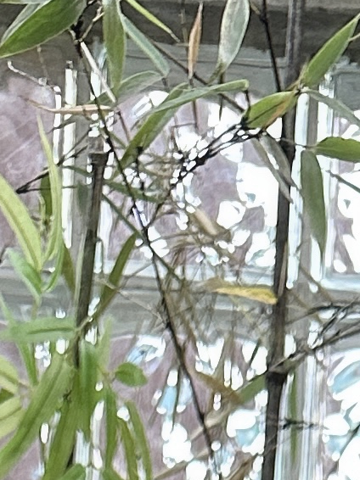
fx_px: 2373
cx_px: 197
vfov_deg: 8.4
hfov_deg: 8.7
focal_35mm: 171
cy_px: 1705
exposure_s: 1/113
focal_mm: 6.86
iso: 250
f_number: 1.78
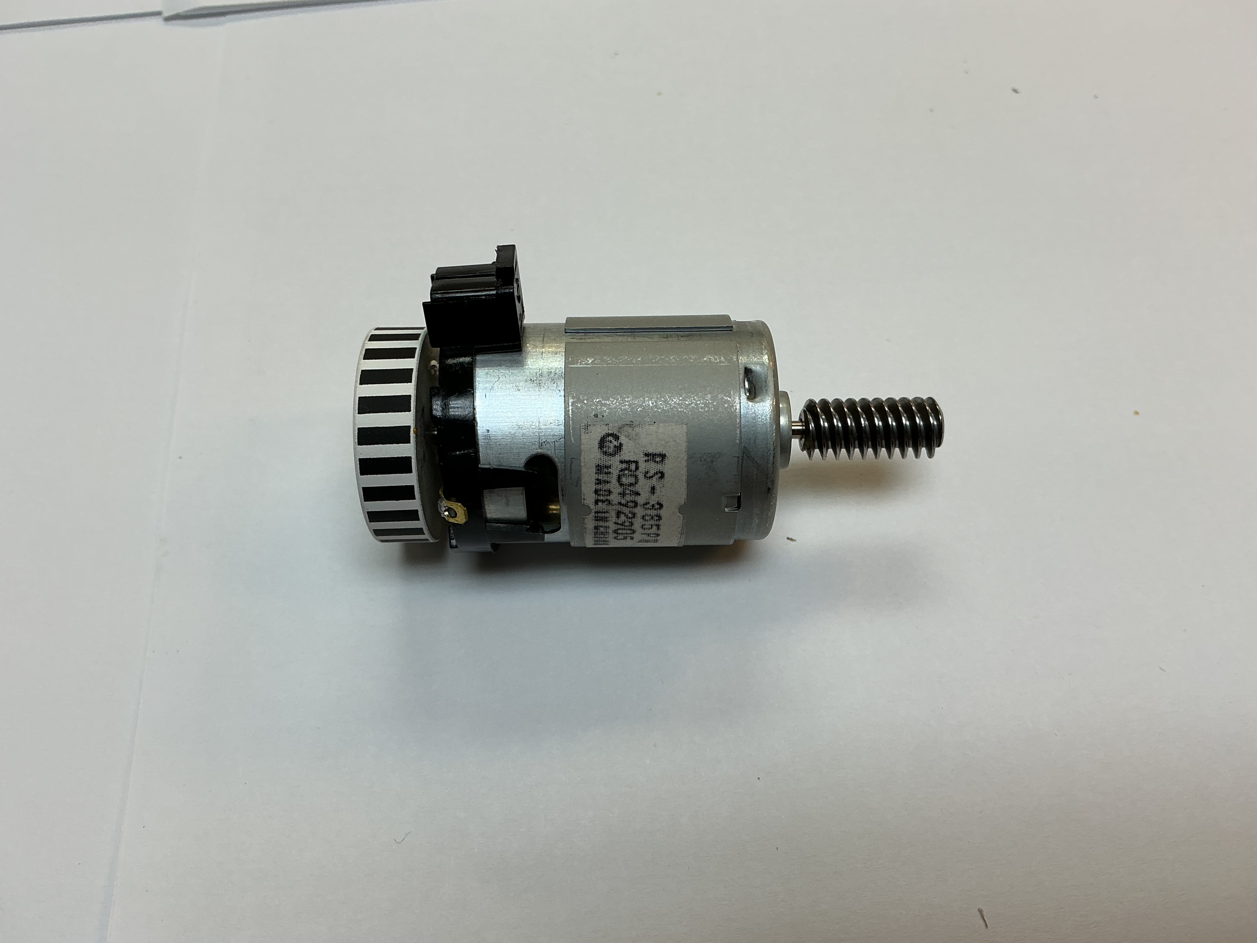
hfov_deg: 61.7
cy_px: 472
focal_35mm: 29
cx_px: 628
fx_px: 1053
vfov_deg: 48.2
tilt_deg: -64.3
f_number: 1.8
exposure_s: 1/100
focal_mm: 3
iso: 20
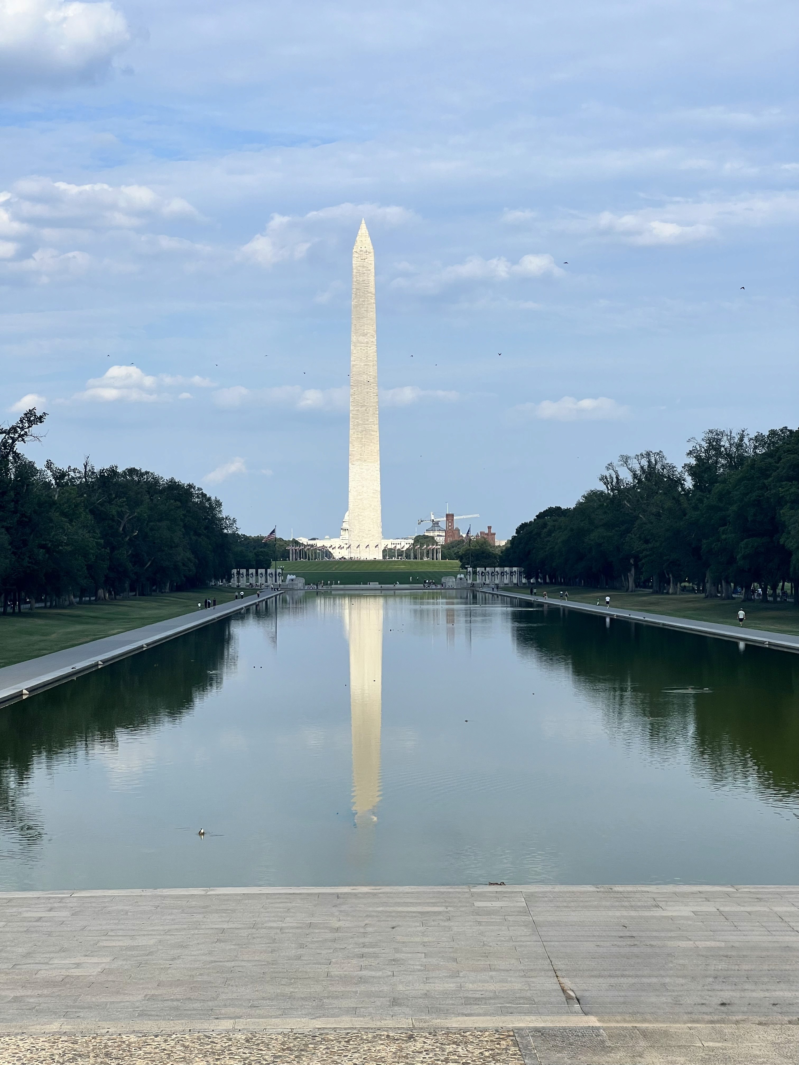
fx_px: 2370
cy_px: 532
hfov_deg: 19.1
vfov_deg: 25.3
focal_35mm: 77
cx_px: 400
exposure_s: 1/1096
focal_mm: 9
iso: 32
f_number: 2.8
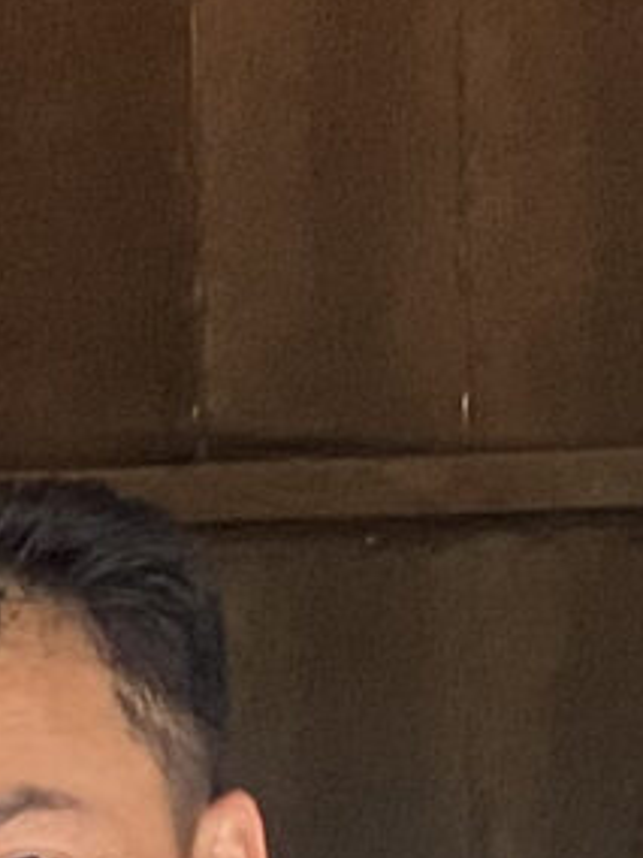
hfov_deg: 6.1
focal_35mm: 234
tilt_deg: -6.8
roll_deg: +0.2
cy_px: 1891
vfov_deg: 8.0
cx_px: -869
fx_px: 5795
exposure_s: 1/60
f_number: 1.8
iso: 320
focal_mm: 4.25
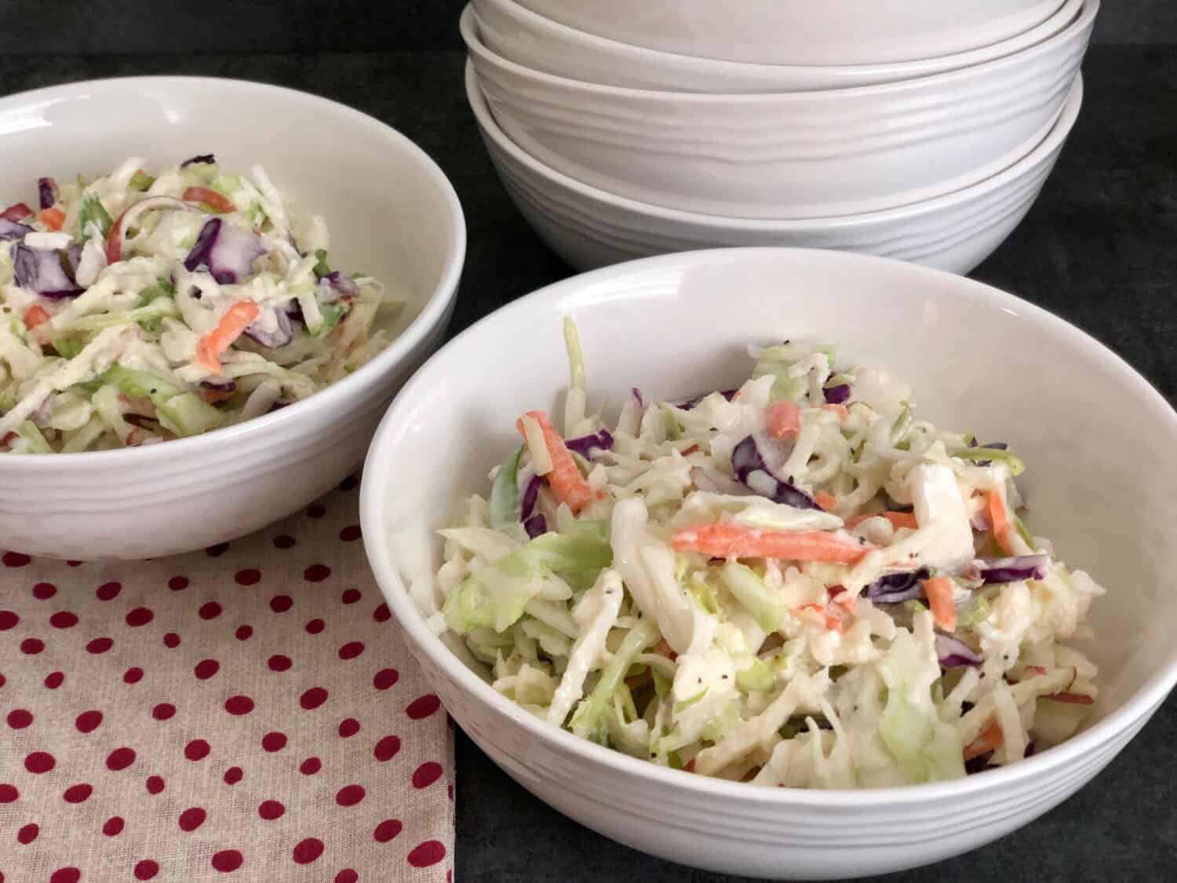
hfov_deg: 36.8
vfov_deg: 28.0
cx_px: 588
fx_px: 1768
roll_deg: +1.8
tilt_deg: -40.2
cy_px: 442
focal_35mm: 52
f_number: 2.4
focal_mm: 6
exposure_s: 1/60
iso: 100
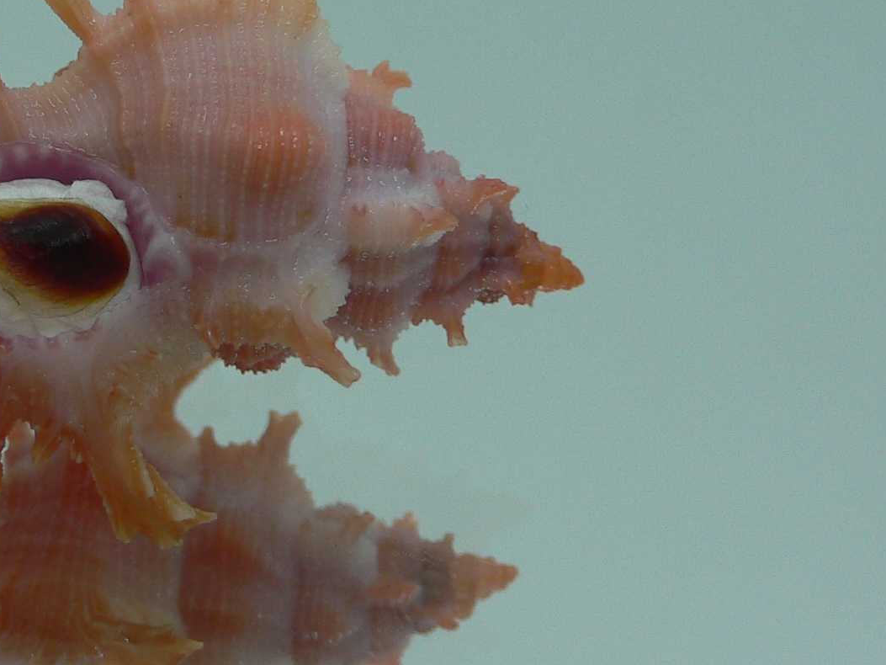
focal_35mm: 67
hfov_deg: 27.6
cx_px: 42
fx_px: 1715
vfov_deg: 21.9
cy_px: 265
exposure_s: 1/60
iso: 80
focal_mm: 4.6
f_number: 2.8
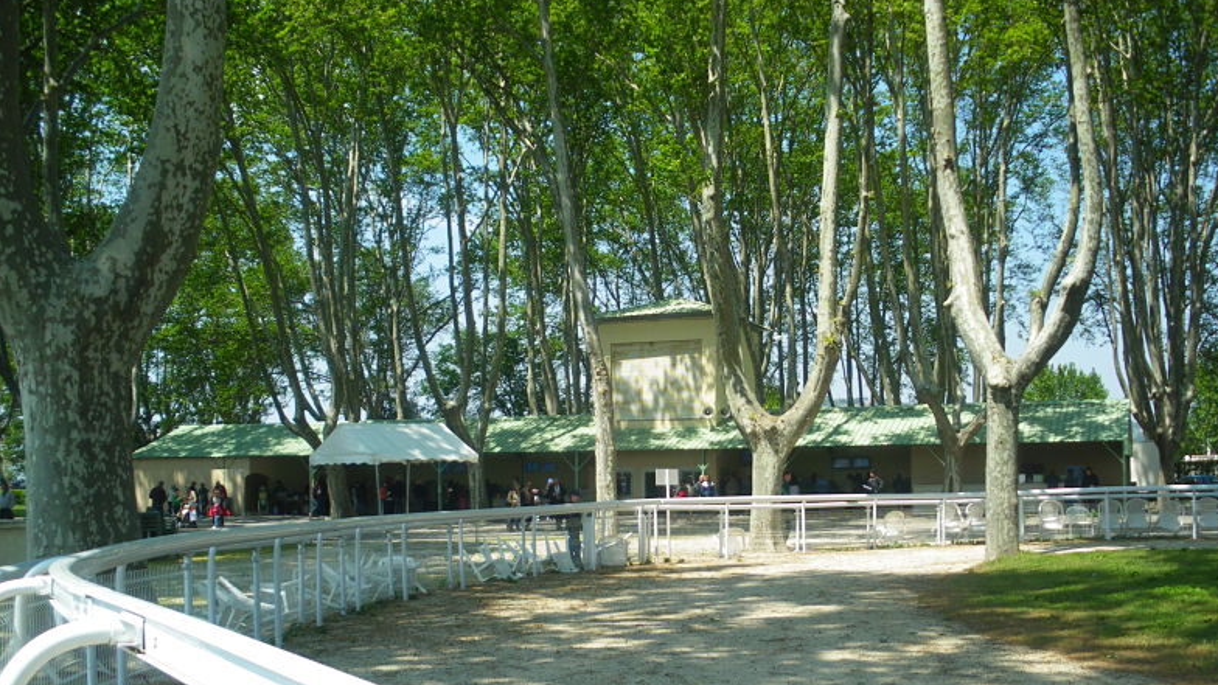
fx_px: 1292
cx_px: 620
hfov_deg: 50.5
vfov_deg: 29.6
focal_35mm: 40
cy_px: 432
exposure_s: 1/400
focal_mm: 6.3
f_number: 5.4
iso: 64
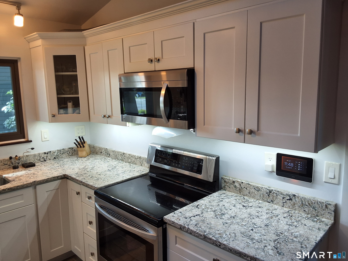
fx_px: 281
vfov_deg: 49.7
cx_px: 174
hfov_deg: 63.4
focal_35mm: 28
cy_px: 130
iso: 50
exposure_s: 1/40
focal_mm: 2.91
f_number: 1.9
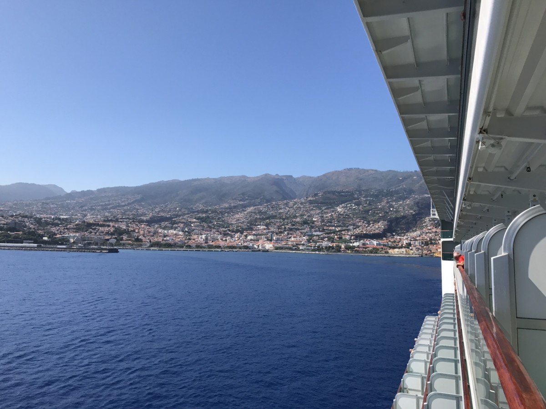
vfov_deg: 49.7
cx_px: 273
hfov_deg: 63.4
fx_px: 442
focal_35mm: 28
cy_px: 204
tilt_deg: +6.0
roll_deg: -0.9
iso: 20
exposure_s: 1/2660
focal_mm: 3.99
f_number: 1.8
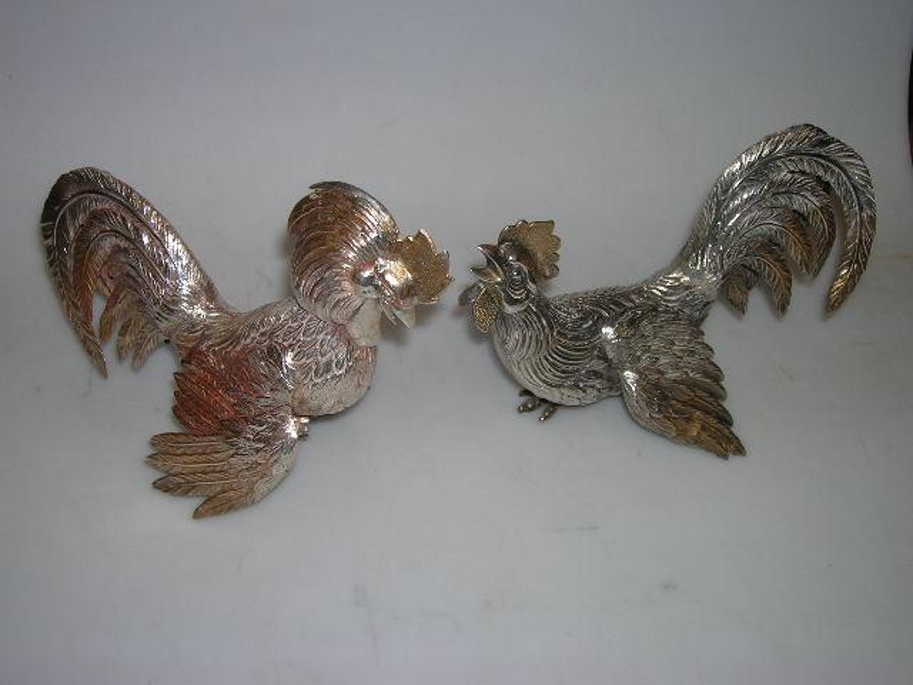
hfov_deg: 44.8
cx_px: 456
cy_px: 342
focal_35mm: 42
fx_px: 1108
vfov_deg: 34.3
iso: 50
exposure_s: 1/60.1
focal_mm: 7
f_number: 3.1
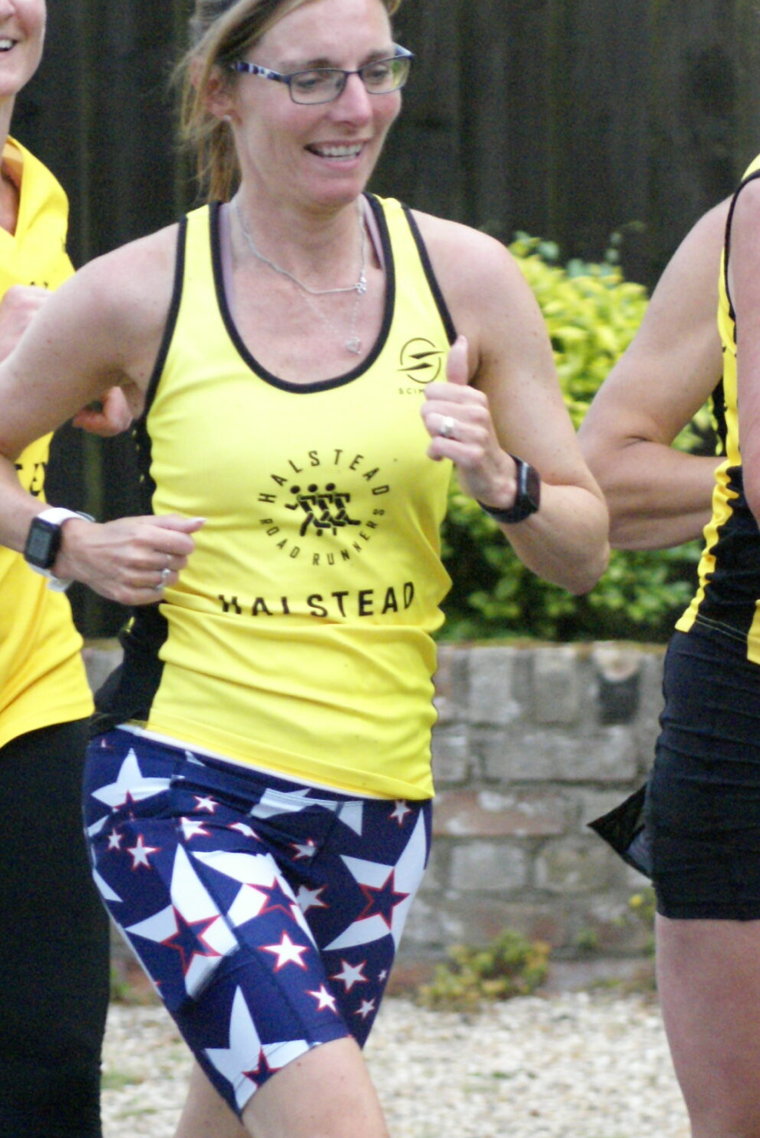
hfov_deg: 3.8
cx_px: 386
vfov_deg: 5.7
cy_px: 782
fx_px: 11473
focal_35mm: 363
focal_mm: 140
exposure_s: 1/500
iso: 1600
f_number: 5.6
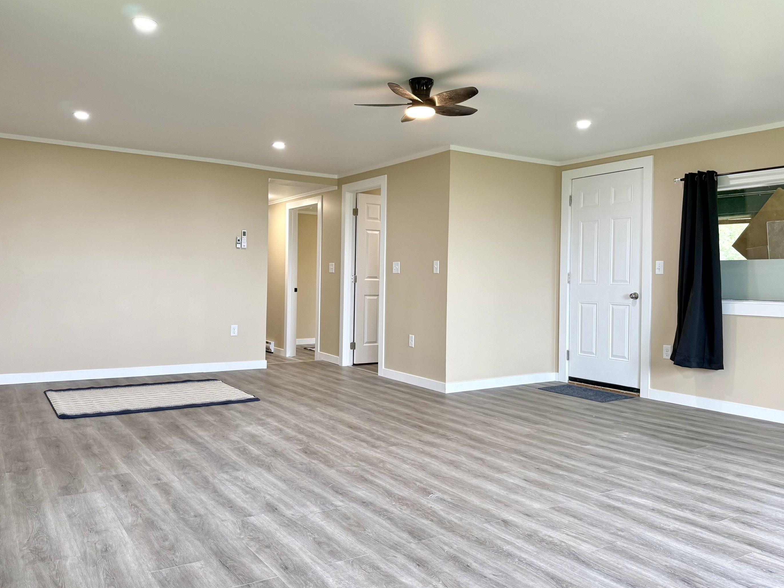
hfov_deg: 65.3
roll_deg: -1.1
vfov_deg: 51.3
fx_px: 611
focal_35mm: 27
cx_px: 375
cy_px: 283
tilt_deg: -0.6
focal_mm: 6.76
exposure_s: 1/148
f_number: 1.78
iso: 200
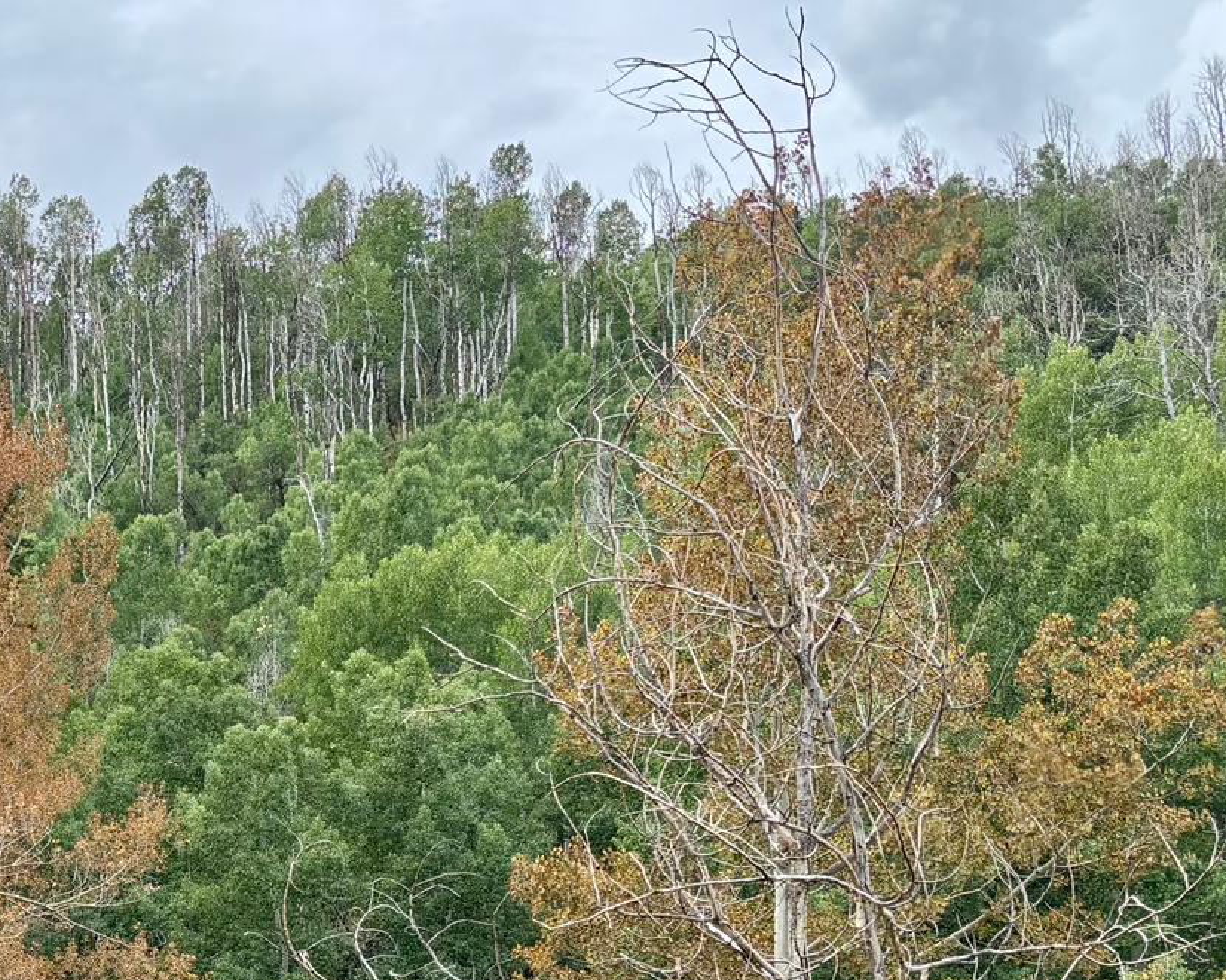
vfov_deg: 23.7
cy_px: 832
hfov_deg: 28.7
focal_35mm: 63
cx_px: 94
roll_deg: +1.4
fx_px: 2286
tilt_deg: +6.1
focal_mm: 5.96
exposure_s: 1/1399
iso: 50
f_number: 1.6
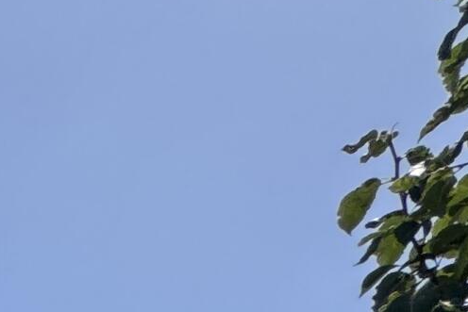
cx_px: -793
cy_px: 1034
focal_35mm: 88
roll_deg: +0.2
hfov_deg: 13.1
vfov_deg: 9.9
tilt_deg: -1.0
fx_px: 1144
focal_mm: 2.22
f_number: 2.2
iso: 50
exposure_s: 1/1536
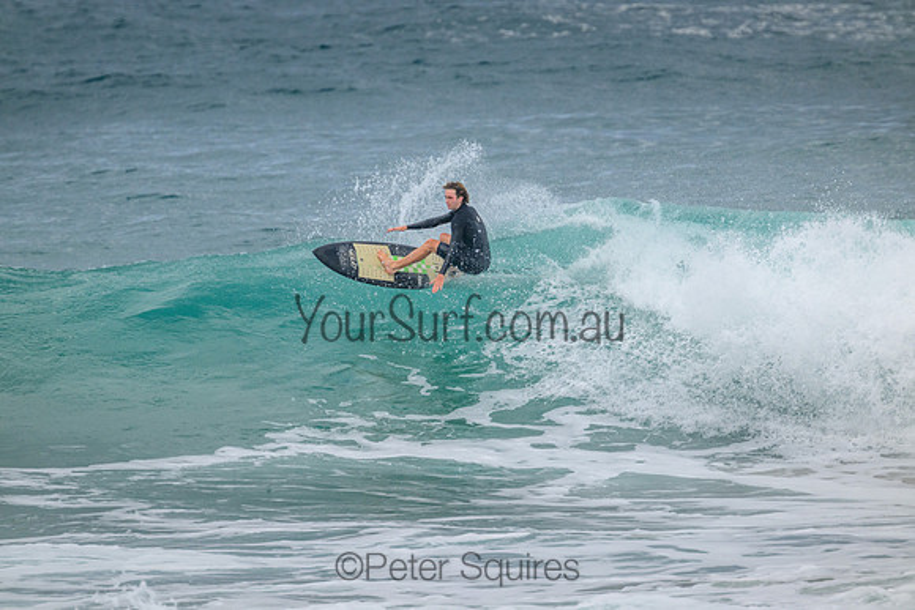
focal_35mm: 800
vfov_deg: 1.7
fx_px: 20337
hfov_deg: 2.6
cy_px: 305
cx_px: 458
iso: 900
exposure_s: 1/2000
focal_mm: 800
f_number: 11
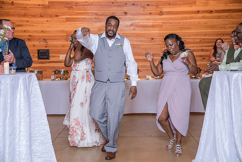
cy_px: 81
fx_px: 410
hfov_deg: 32.9
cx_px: 121
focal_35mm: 61
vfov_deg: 22.3
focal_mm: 61
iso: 2000
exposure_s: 1/100
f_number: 4
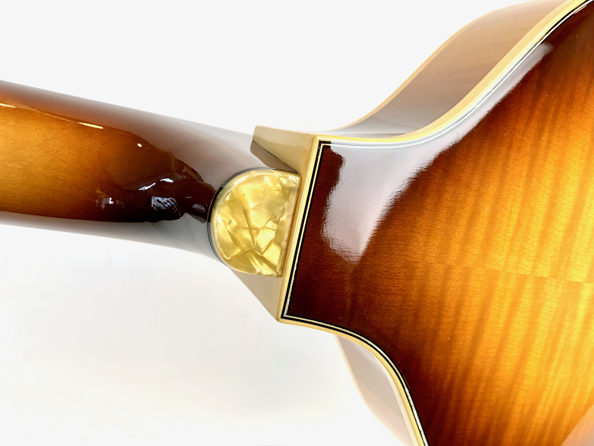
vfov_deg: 53.1
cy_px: 223
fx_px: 446
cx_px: 297
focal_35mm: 26
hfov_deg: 67.3
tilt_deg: -65.1
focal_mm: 4.25
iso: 100
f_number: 1.8
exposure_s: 1/100
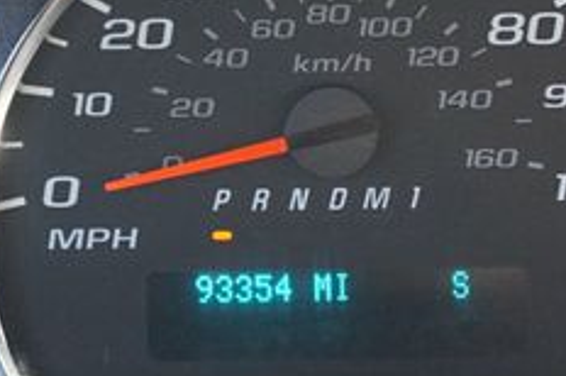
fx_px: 1821
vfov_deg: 11.8
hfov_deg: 17.7
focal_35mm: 116
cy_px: 181
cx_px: 278
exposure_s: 1/60
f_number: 4.5
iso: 2000
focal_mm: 28
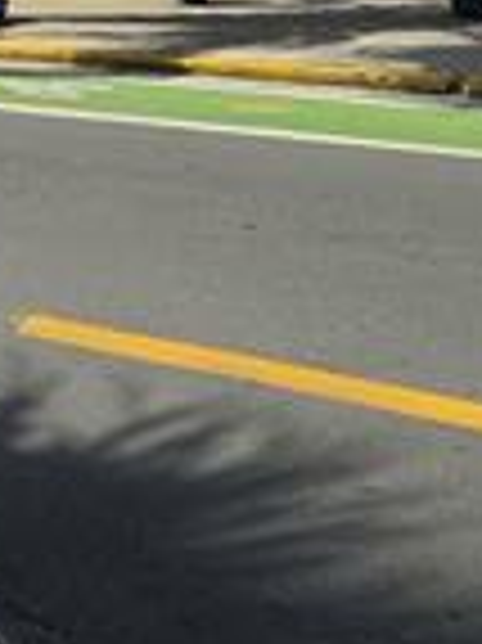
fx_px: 1302
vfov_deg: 19.9
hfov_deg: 20.3
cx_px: 5
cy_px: -527
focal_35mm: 70
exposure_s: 1/2175
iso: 32
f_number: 1.9
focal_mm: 2.2
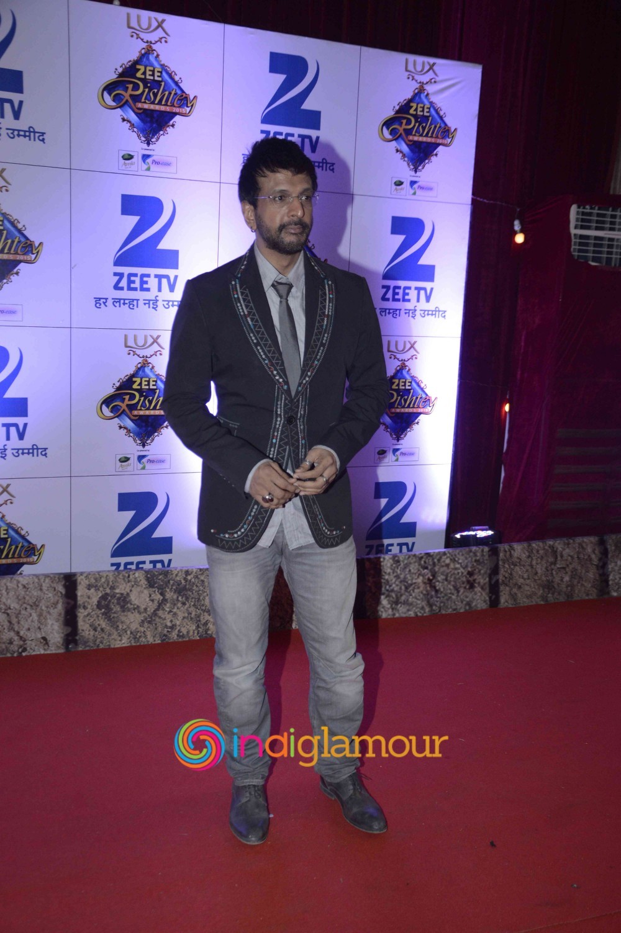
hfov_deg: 35.4
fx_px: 972
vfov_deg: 51.3
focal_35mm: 38
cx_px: 310
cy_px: 466
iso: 800
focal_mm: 25
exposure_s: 1/200
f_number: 4
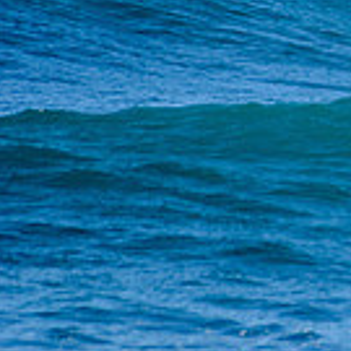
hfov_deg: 0.8
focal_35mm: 2244
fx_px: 25743
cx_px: 922
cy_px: -29
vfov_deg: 0.8
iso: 200
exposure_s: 1/2000
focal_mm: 500
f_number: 5.6
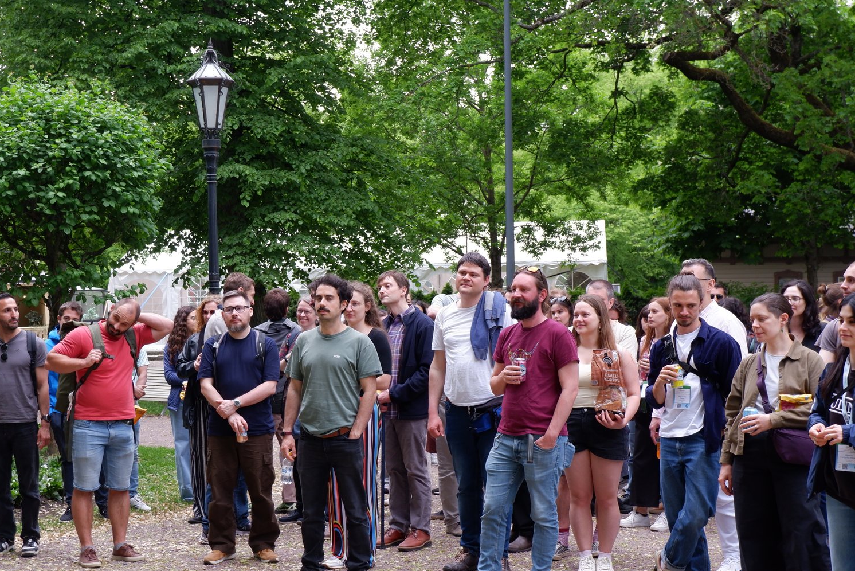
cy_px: 300
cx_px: 328
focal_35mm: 59
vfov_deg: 23.0
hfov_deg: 33.8
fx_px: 1402
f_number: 4.5
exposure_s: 1/100
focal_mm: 29.6
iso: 400
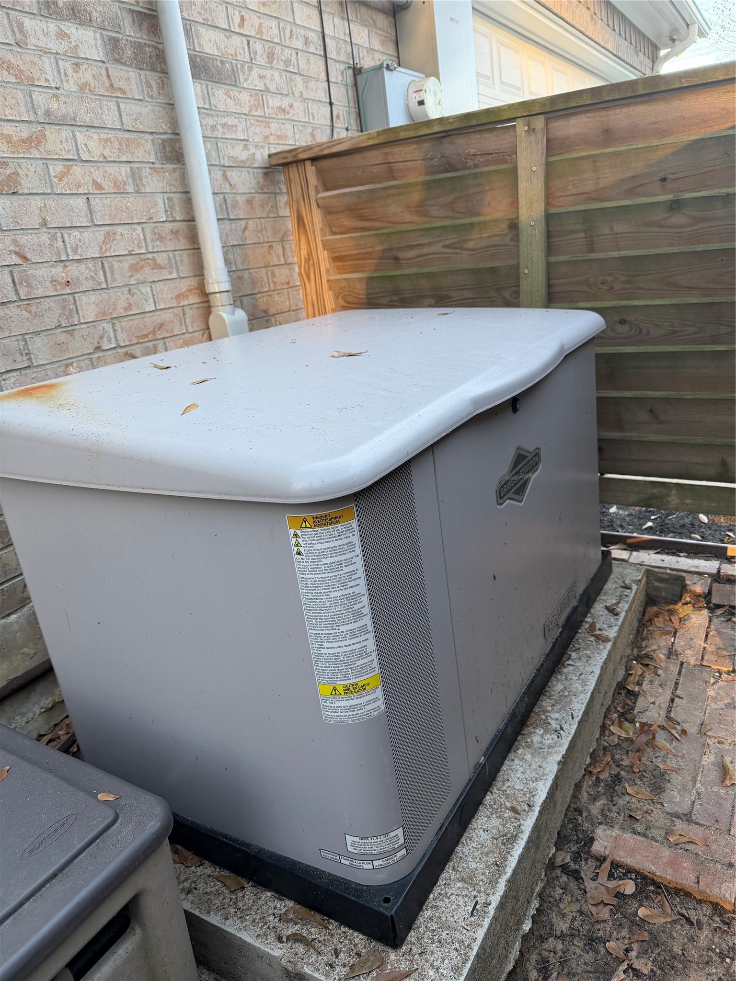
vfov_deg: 71.6
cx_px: 368
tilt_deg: -17.7
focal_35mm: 24
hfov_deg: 56.8
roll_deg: +6.8
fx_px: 680
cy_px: 490
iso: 160
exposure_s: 1/121
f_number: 1.78
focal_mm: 6.76
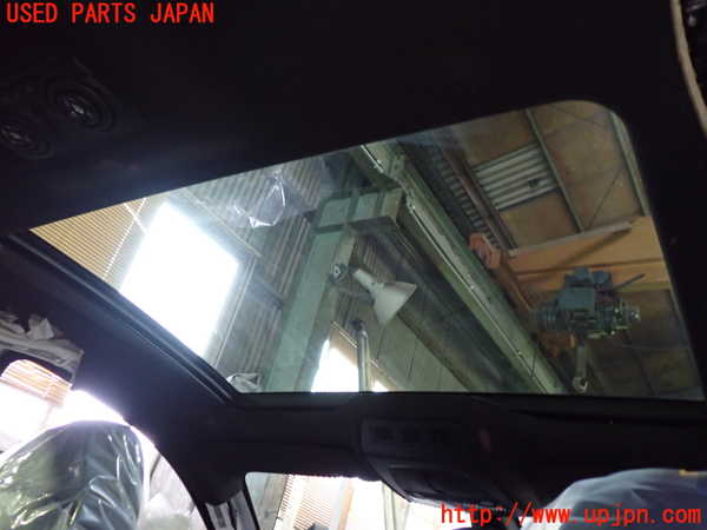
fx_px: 613
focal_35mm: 30
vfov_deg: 46.8
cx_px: 354
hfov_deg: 60.0
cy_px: 265
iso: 640
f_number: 2.3
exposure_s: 1/30
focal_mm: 5.4
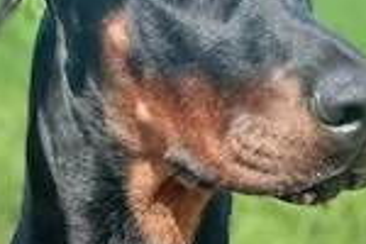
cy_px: 195
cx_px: 156
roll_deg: -5.1
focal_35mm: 144
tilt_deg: -13.6
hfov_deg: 14.2
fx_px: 1464
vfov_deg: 9.5
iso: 20
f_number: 2
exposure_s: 1/826
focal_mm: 6
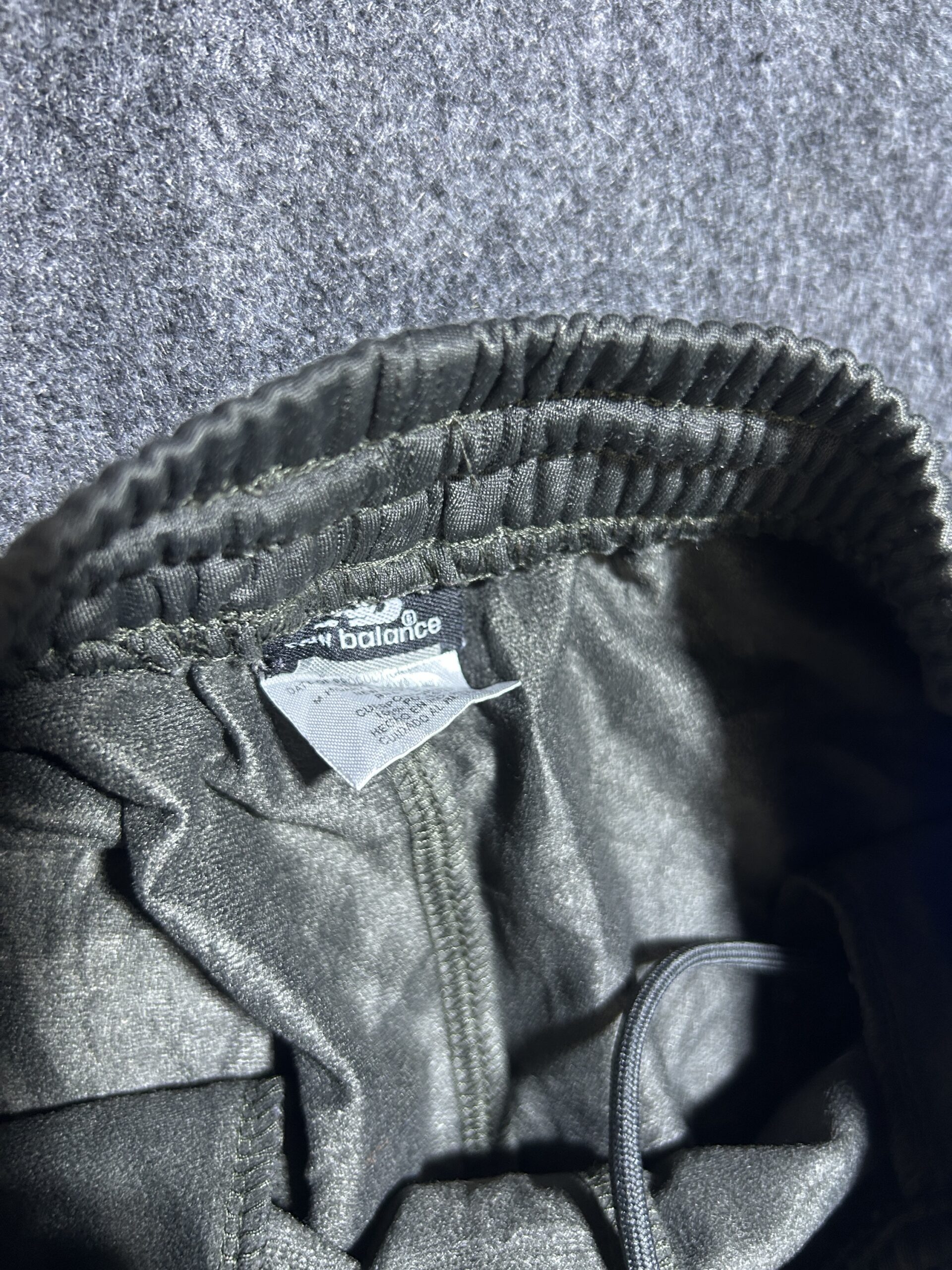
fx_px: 953
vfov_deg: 67.3
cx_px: 476
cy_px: 635
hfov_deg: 53.1
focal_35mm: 26
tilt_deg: -68.8
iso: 160
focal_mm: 5.7
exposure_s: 1/50
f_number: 1.5
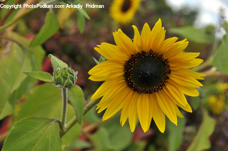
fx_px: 778
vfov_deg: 11.1
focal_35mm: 123
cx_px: 114
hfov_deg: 16.7
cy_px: 76
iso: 200
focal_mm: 82
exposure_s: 1/250
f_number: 8
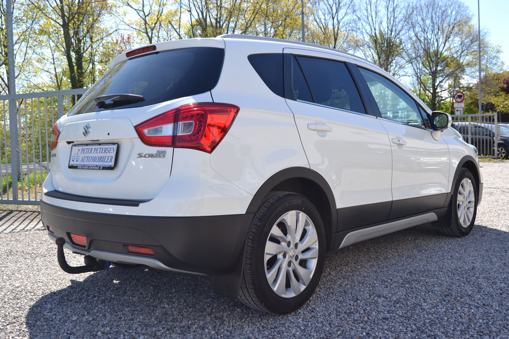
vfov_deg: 38.9
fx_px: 481
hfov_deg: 55.8
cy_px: 167
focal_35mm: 34
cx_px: 262
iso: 100
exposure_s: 1/200
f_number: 7.1
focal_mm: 22
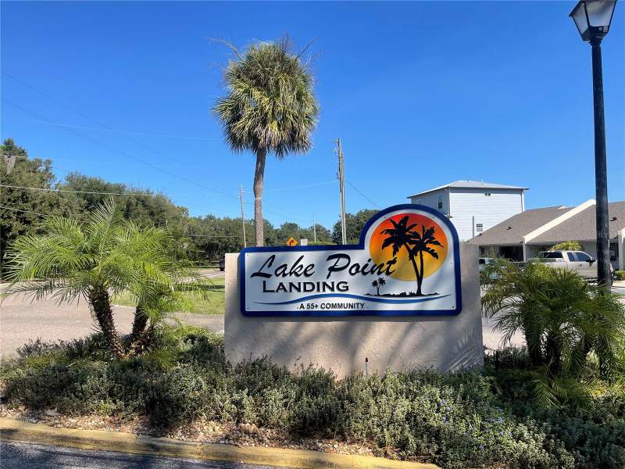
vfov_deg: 54.9
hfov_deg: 69.4
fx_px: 451
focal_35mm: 25
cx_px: 312
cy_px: 234
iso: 32
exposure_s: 1/3086
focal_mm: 5.1
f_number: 1.6
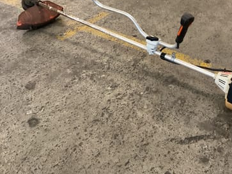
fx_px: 268
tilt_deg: -35.9
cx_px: 150
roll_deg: +0.6
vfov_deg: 35.6
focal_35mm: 40
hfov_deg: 46.3
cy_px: 60
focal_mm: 3
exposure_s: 1/33
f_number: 1.8
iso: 320
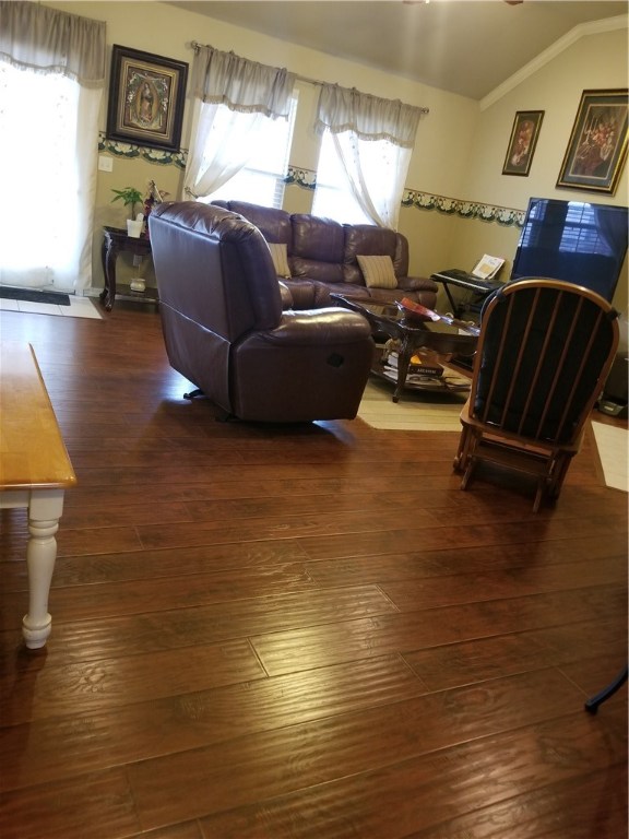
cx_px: 314
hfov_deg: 53.1
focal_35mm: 26
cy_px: 420
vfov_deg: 67.3
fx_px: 630
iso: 250
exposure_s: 1/20
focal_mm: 4.25
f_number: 1.7
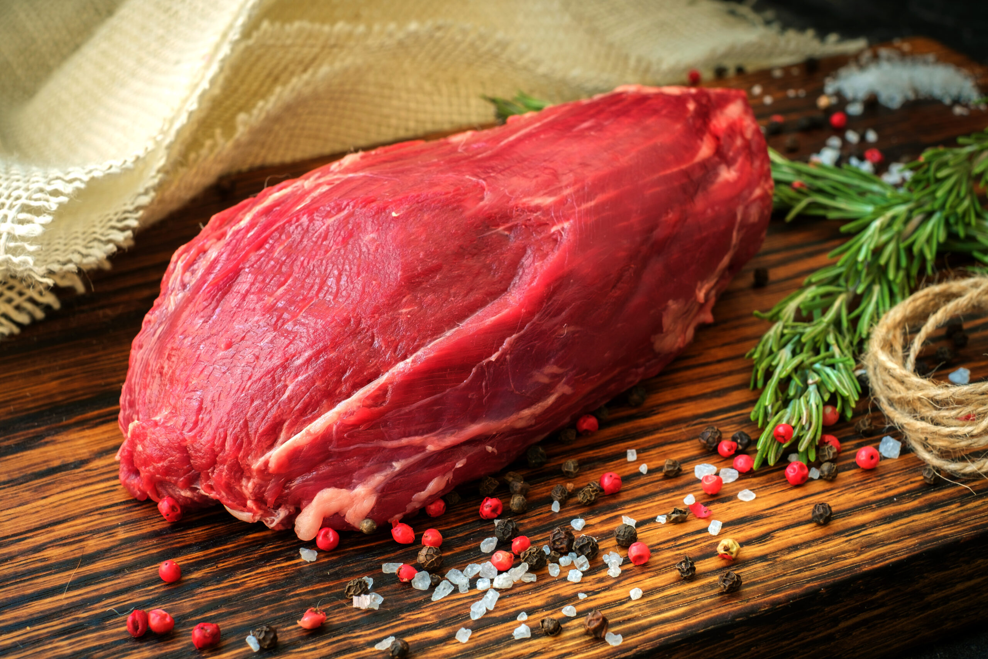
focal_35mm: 53
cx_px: 494
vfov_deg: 25.5
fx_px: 1455
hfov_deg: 37.5
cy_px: 330
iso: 200
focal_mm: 35
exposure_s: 1/1.67
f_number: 9
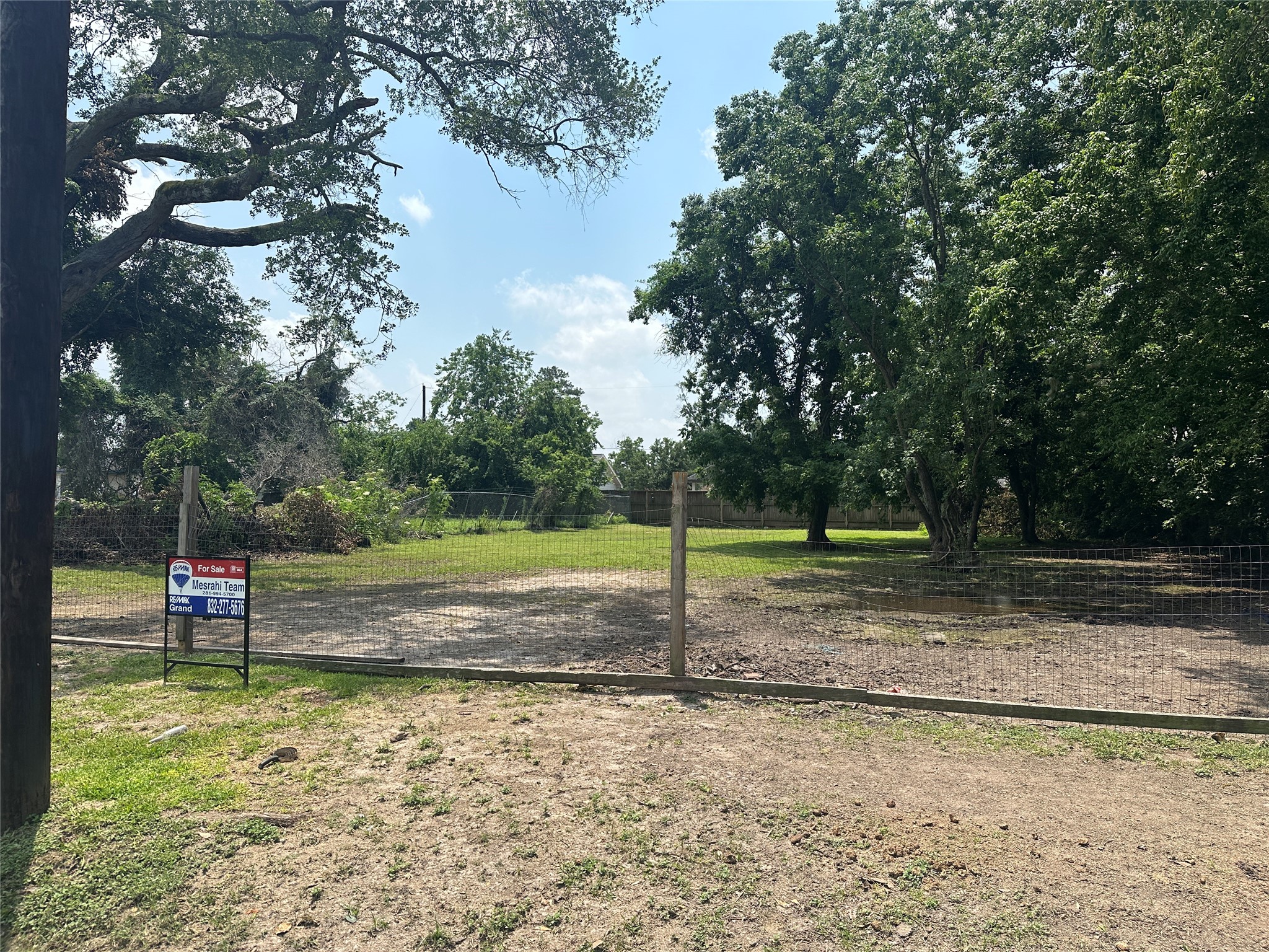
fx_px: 880
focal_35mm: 24
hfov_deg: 71.6
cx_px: 634
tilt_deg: +1.1
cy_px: 476
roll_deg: +0.2
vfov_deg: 56.8
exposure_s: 1/4545
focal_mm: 6.86
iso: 80
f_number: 1.78
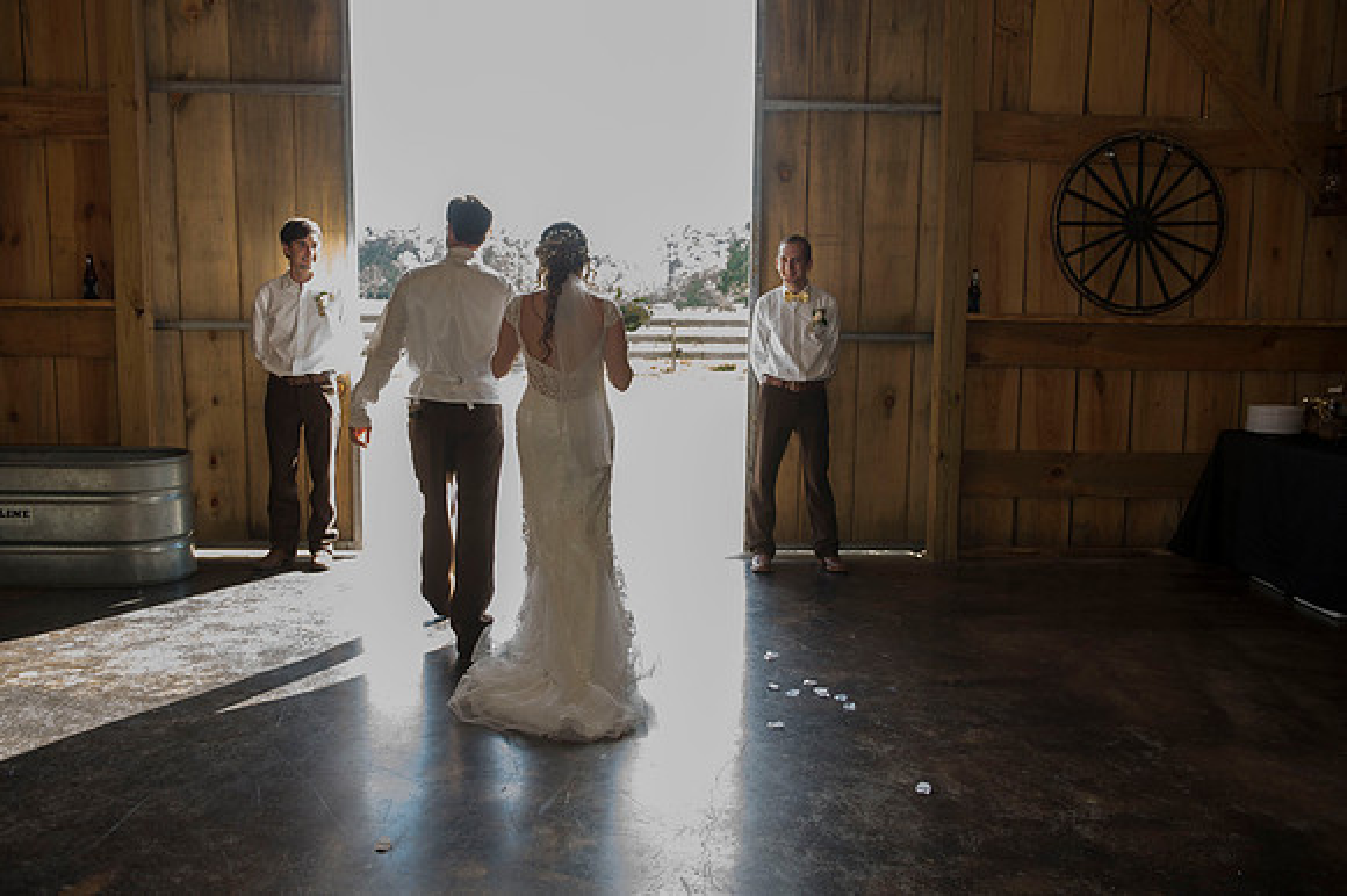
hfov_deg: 58.7
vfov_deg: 41.1
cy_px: 448
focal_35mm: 32
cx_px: 674
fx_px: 1197
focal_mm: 32
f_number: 4.5
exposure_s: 1/250
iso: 1600
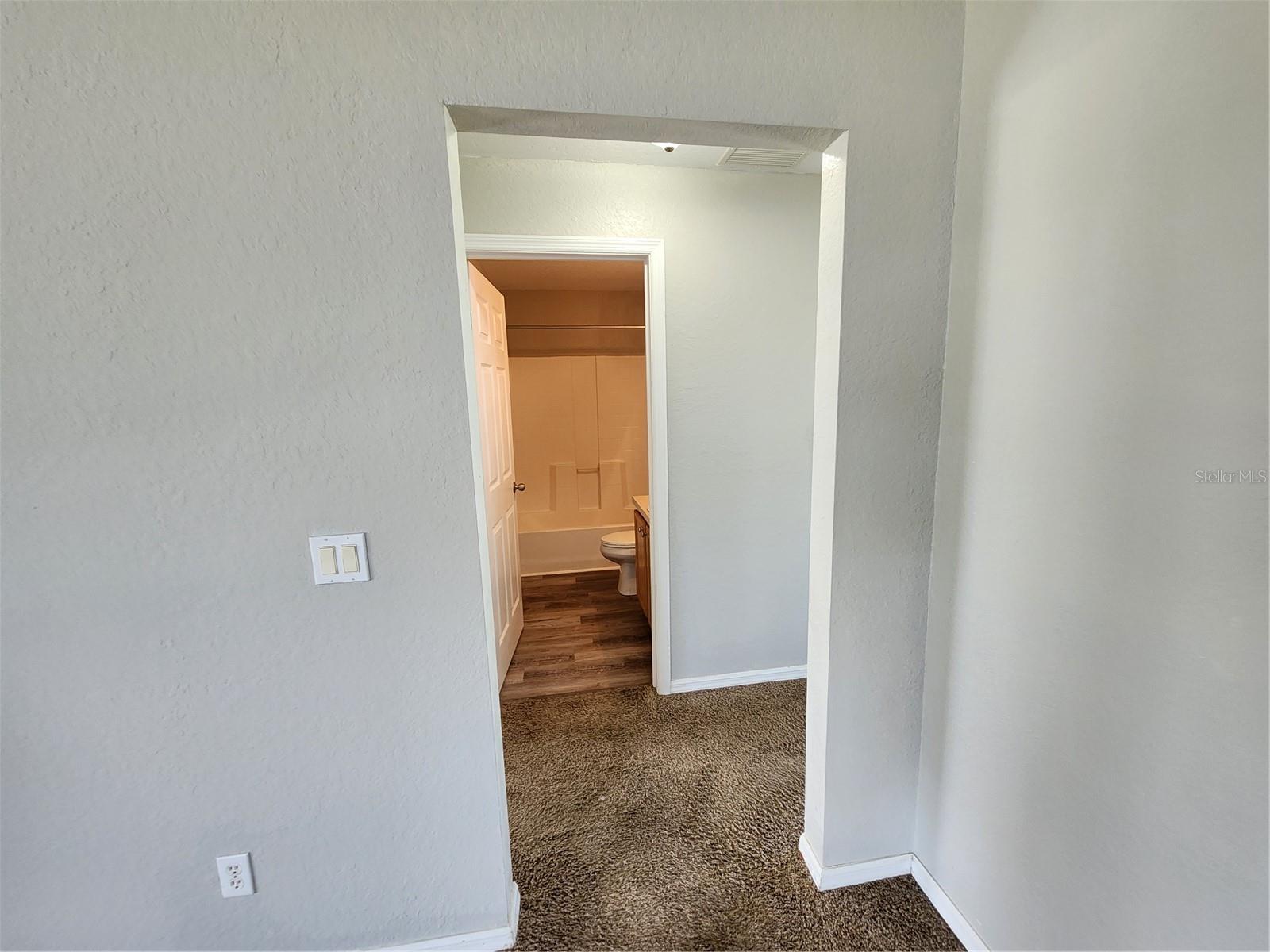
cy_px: 476
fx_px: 477
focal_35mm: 13
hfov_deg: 106.2
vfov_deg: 89.9
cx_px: 635
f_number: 2.2
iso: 400
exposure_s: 1/60
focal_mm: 2.2
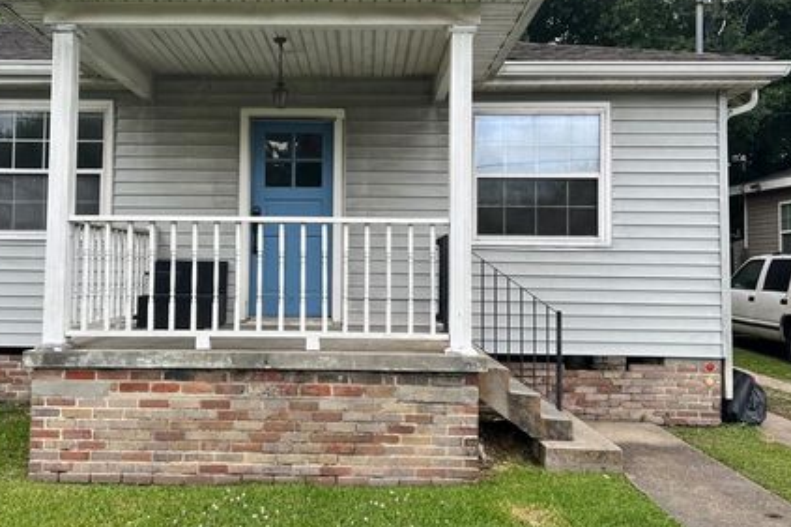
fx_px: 703
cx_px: 350
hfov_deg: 58.6
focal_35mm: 32
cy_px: 233
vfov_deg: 41.1
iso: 50
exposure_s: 1/581
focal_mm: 5.7
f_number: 1.5
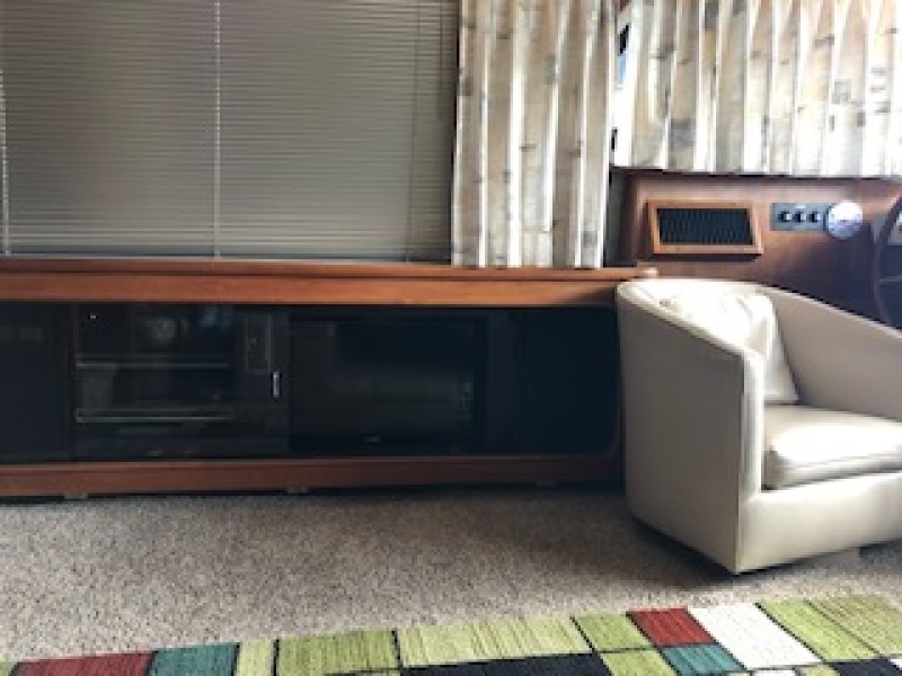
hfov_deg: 63.4
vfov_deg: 49.7
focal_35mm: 28
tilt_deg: -7.1
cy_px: 338
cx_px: 451
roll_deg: -1.4
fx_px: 730
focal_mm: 4
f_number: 1.8
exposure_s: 1/20
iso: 40
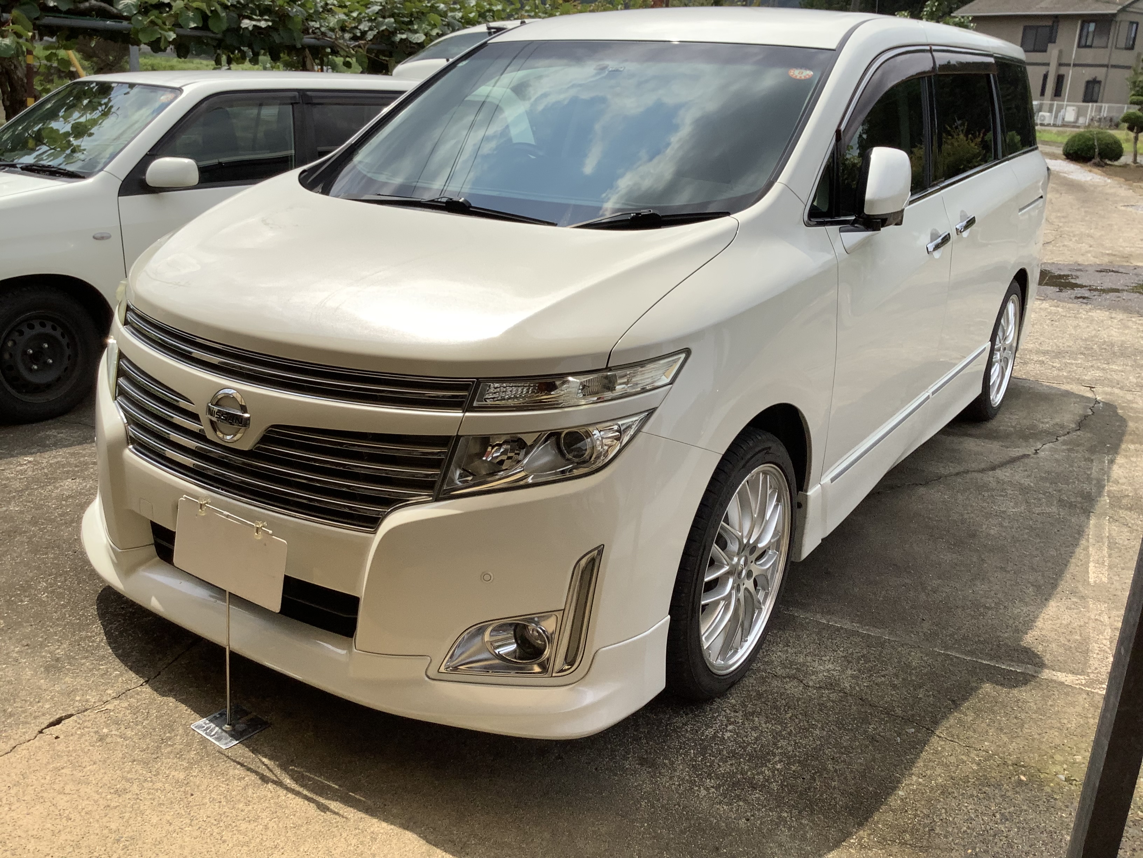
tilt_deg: -19.1
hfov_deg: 58.4
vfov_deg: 45.4
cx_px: 572
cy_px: 429
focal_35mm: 31
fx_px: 1024
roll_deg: -3.7
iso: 25
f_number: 2.4
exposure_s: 1/2146
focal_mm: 3.3
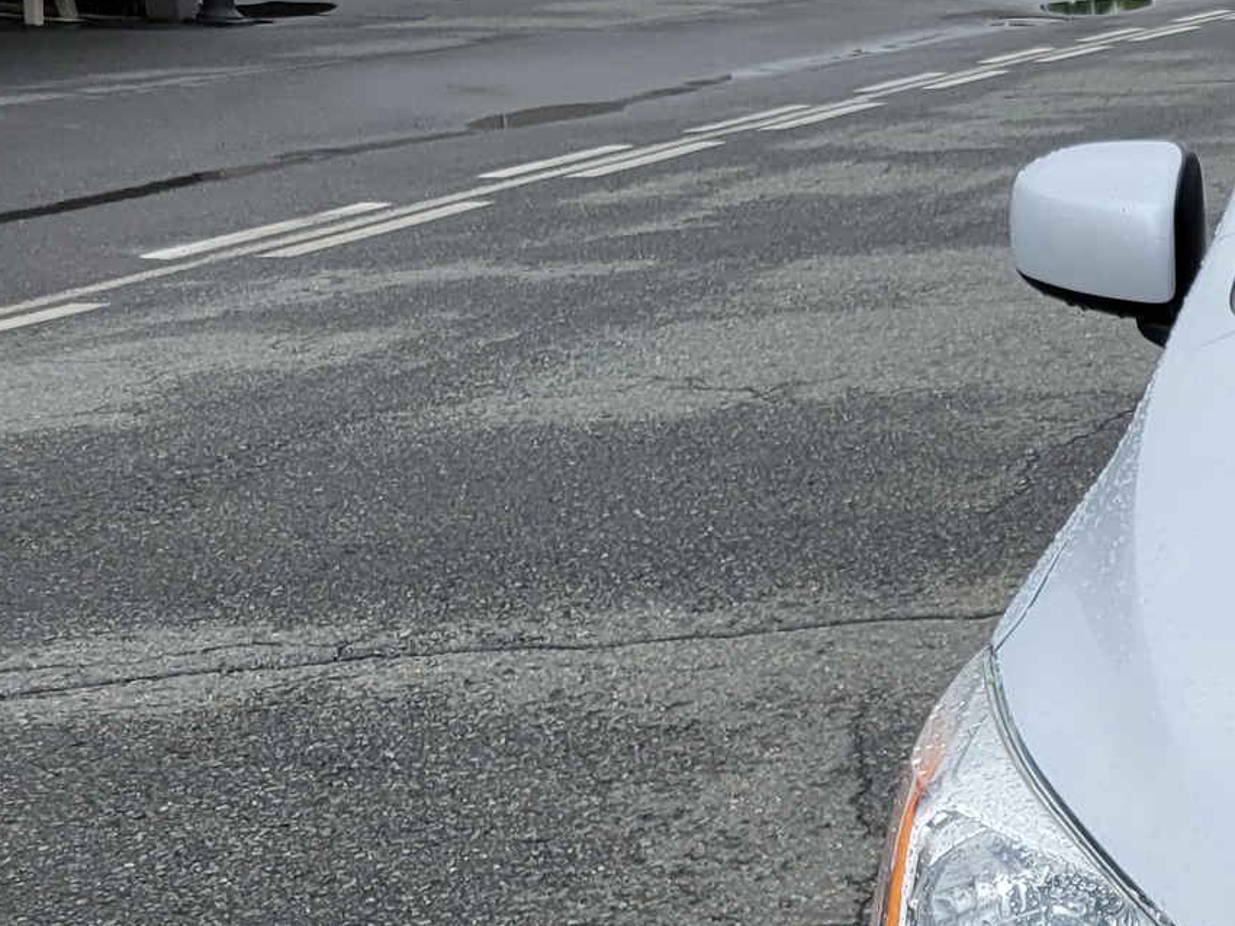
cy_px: 746
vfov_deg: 16.6
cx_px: 2003
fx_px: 3139
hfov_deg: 18.8
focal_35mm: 88
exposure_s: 1/1445
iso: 40
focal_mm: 5.4
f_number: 1.8
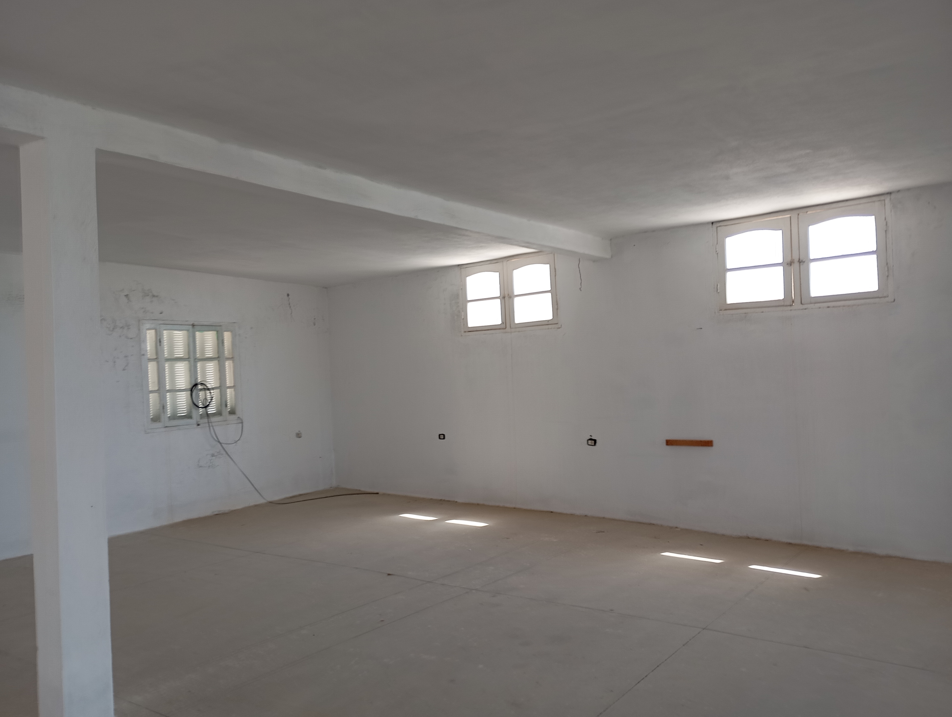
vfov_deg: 48.3
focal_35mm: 29
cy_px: 353
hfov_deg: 61.6
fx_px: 799
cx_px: 487
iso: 131
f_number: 1.8
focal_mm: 4.27
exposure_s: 1/50
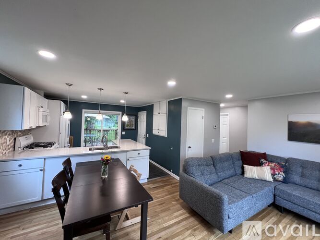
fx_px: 120
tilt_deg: +0.6
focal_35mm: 13
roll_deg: -2.1
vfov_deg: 89.9
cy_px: 120
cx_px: 160
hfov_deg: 106.2
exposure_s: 1/120
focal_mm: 1.57
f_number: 1.8
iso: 200
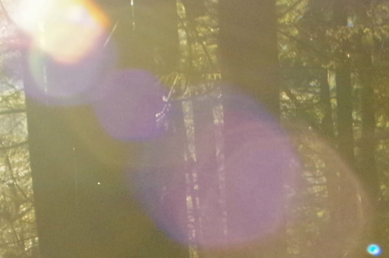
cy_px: 398
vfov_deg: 6.2
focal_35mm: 218
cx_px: 524
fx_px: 2351
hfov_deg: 9.3
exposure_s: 1/160
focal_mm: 28
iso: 1600
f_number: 9
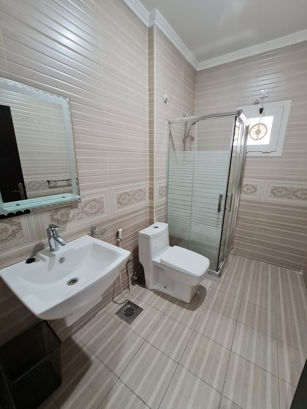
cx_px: 154
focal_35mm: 13
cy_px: 204
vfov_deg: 106.2
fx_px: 154
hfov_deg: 89.9
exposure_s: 1/33
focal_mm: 2.2
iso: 500
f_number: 2.2
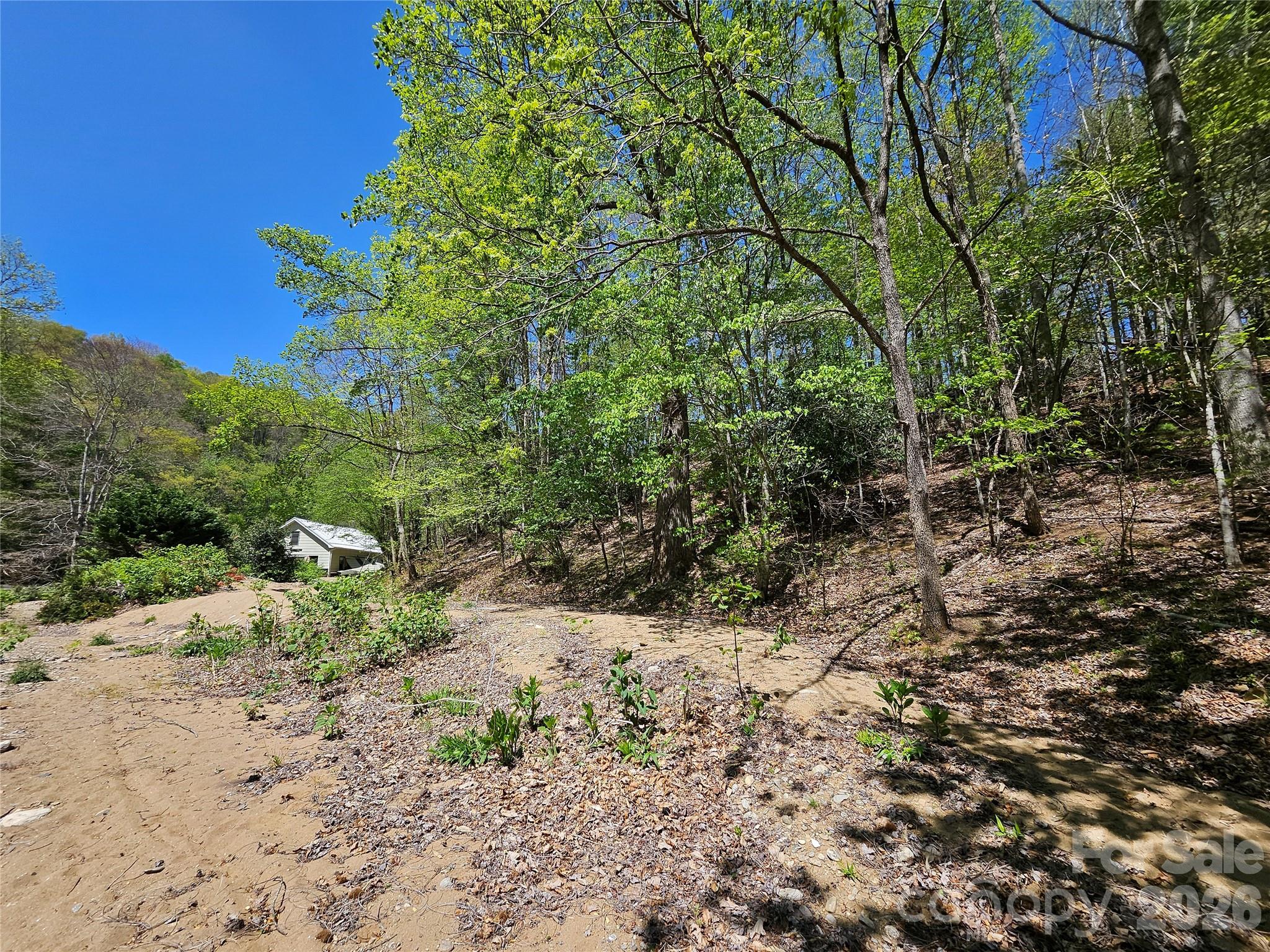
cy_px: 476
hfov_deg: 106.2
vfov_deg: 89.9
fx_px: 477
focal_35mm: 13
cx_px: 635
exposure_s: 1/1033
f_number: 2.2
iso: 32
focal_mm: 1.74
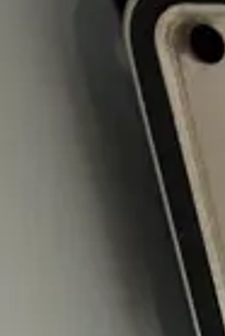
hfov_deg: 5.5
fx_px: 1721
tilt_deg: -54.7
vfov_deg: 10.0
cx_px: 1142
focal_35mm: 184
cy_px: 759
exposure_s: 1/50
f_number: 1.78
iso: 250
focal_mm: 6.86
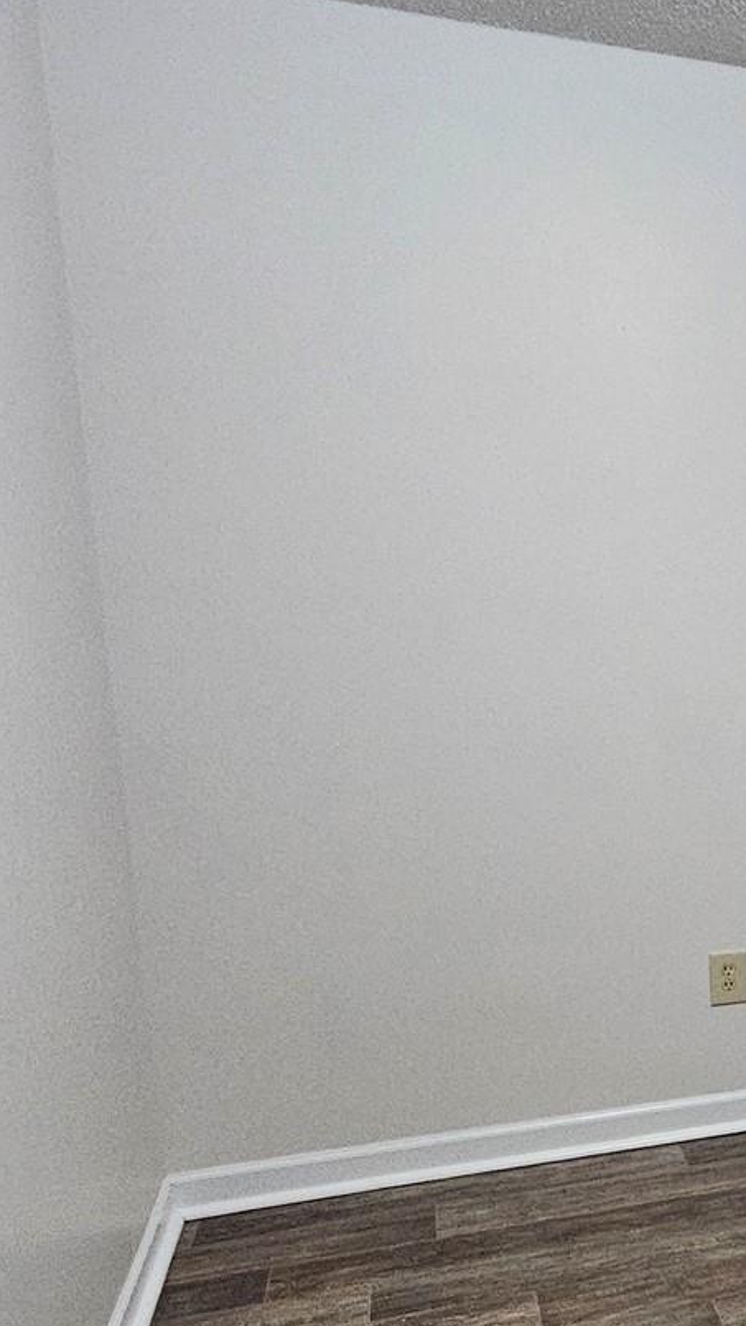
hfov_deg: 25.7
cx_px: 1077
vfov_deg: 54.4
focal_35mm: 36
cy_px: 862
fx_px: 1267
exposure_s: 1/60
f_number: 2.2
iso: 400
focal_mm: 2.2
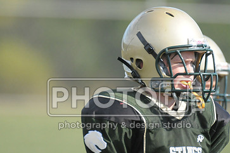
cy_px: 102
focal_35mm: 958
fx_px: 6112
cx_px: 123
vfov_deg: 1.4
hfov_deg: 2.2
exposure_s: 1/4000
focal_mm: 400
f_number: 4
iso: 1600
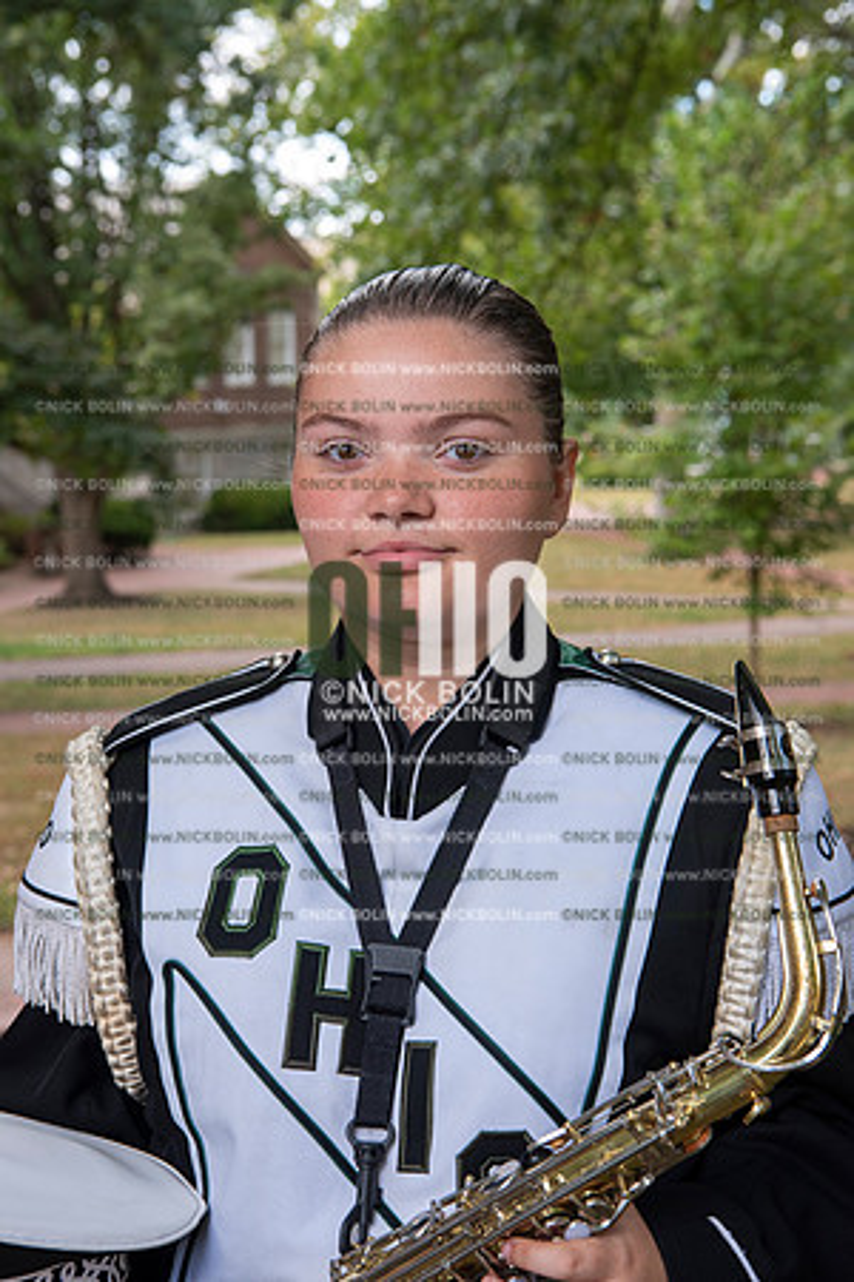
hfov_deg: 21.9
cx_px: 427
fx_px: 2206
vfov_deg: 32.4
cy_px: 641
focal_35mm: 62
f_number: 8
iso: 500
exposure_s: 1/100
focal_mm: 62
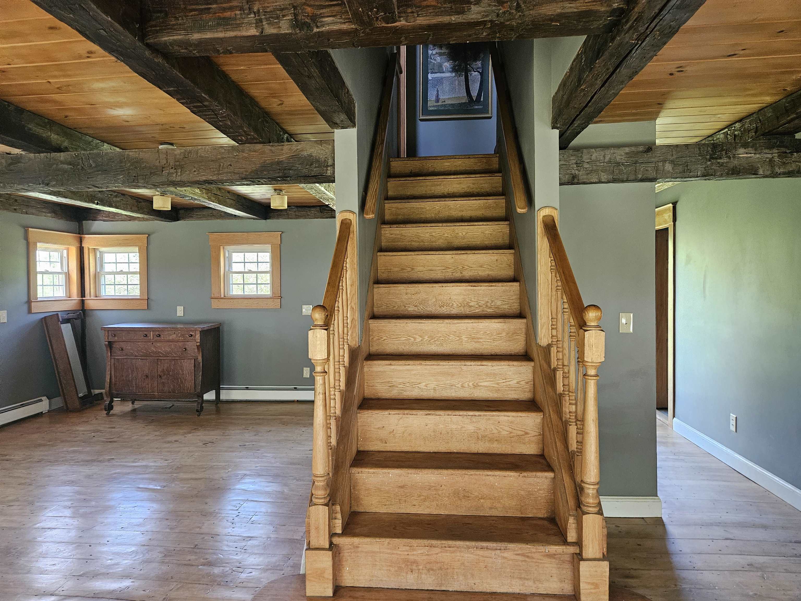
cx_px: 400
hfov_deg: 73.9
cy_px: 300
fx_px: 532
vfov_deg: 58.9
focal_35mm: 23
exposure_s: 1/240
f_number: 1.8
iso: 800
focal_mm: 5.4
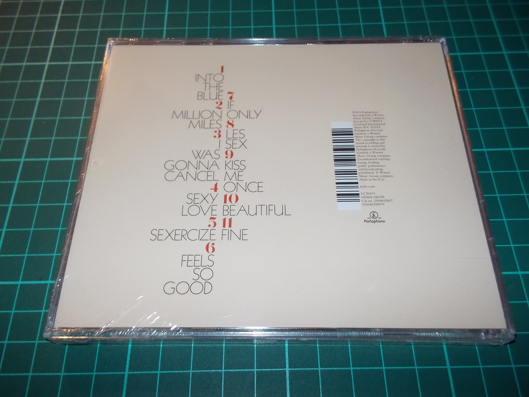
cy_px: 198
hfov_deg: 61.7
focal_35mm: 29
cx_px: 264
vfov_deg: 48.2
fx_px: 443
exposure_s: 1/30
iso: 200
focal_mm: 4.1
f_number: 3.3
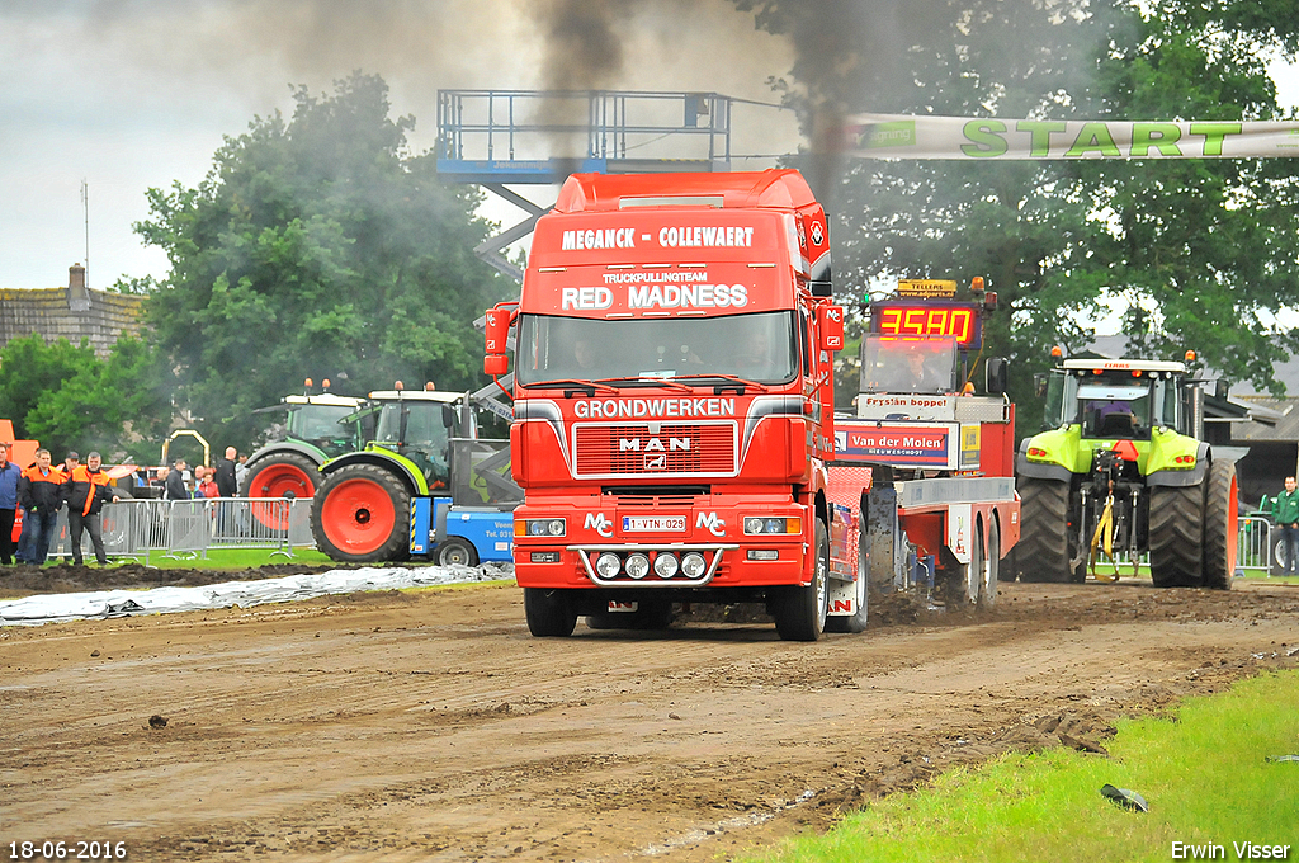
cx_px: 650
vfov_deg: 7.3
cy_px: 432
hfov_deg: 11.0
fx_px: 6757
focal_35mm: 188
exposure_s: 1/200
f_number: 5.6
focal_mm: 125
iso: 1000
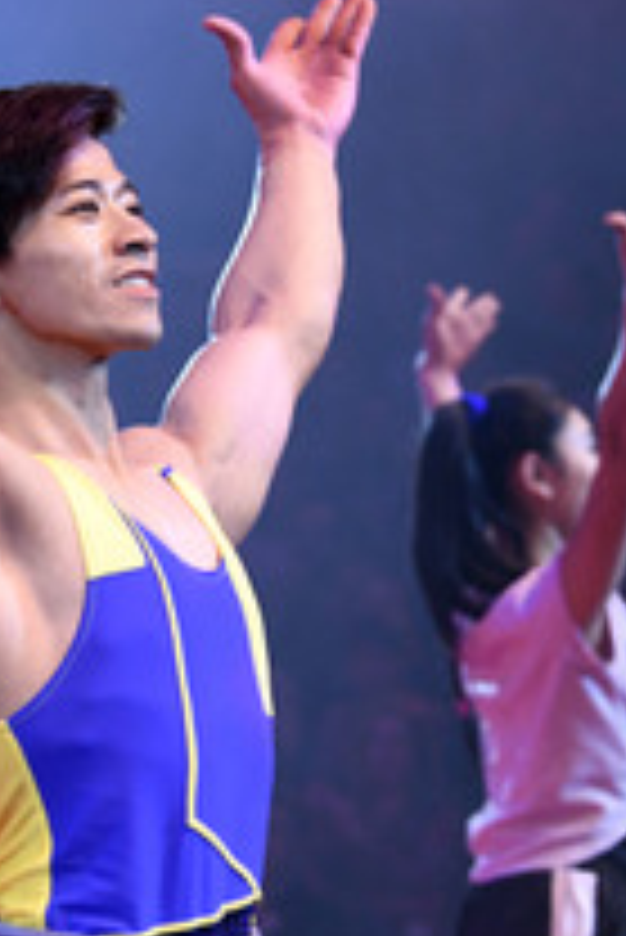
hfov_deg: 6.1
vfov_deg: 9.1
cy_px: 378
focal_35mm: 227
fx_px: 5911
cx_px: 79
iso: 3200
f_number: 6.3
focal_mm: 105
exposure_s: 1/160
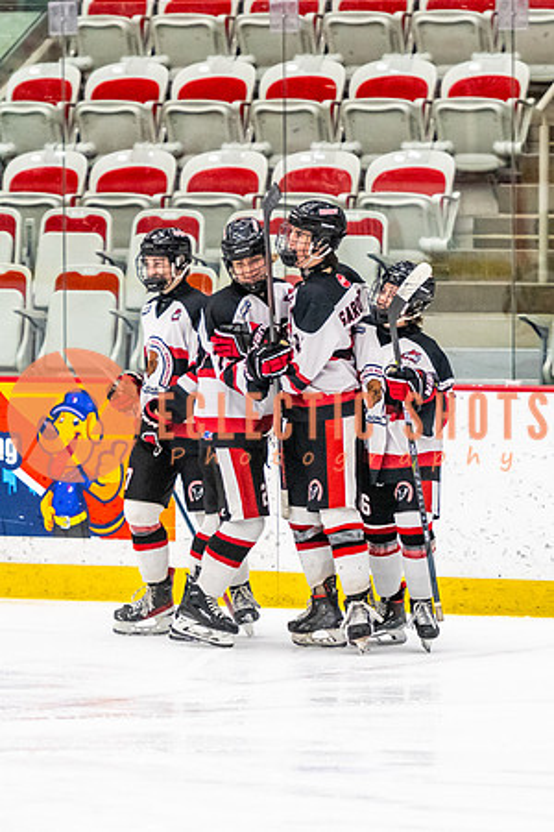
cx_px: 339
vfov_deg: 7.2
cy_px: 416
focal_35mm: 284
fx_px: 6565
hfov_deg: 4.8
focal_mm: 155
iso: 3200
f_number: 2.8
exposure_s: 1/640
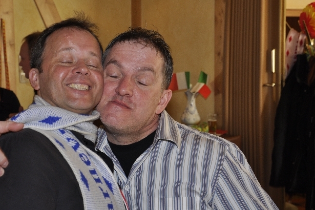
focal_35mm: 74
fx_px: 647
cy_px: 115
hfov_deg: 27.3
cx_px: 140
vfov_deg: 18.4
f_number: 5
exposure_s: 1/60
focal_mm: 38
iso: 400
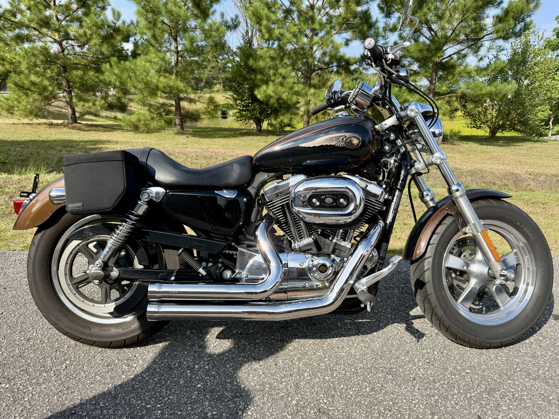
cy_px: 210
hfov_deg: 71.6
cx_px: 280
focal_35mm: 24
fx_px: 388
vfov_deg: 56.8
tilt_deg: -16.9
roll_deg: -1.7
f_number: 1.78
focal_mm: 6.76
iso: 80
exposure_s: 1/2703
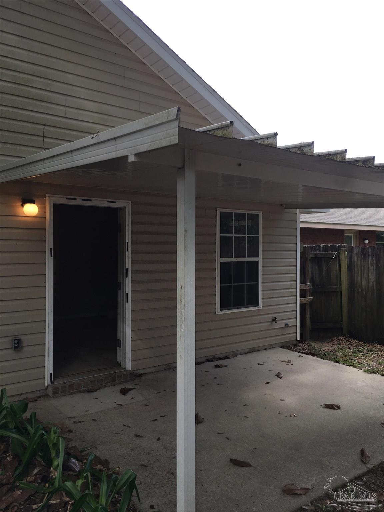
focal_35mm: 29
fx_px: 429
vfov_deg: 61.7
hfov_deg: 48.2
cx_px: 192
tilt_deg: +1.7
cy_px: 256
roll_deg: -0.5
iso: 25
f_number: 2.2
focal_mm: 4.15
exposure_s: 1/185
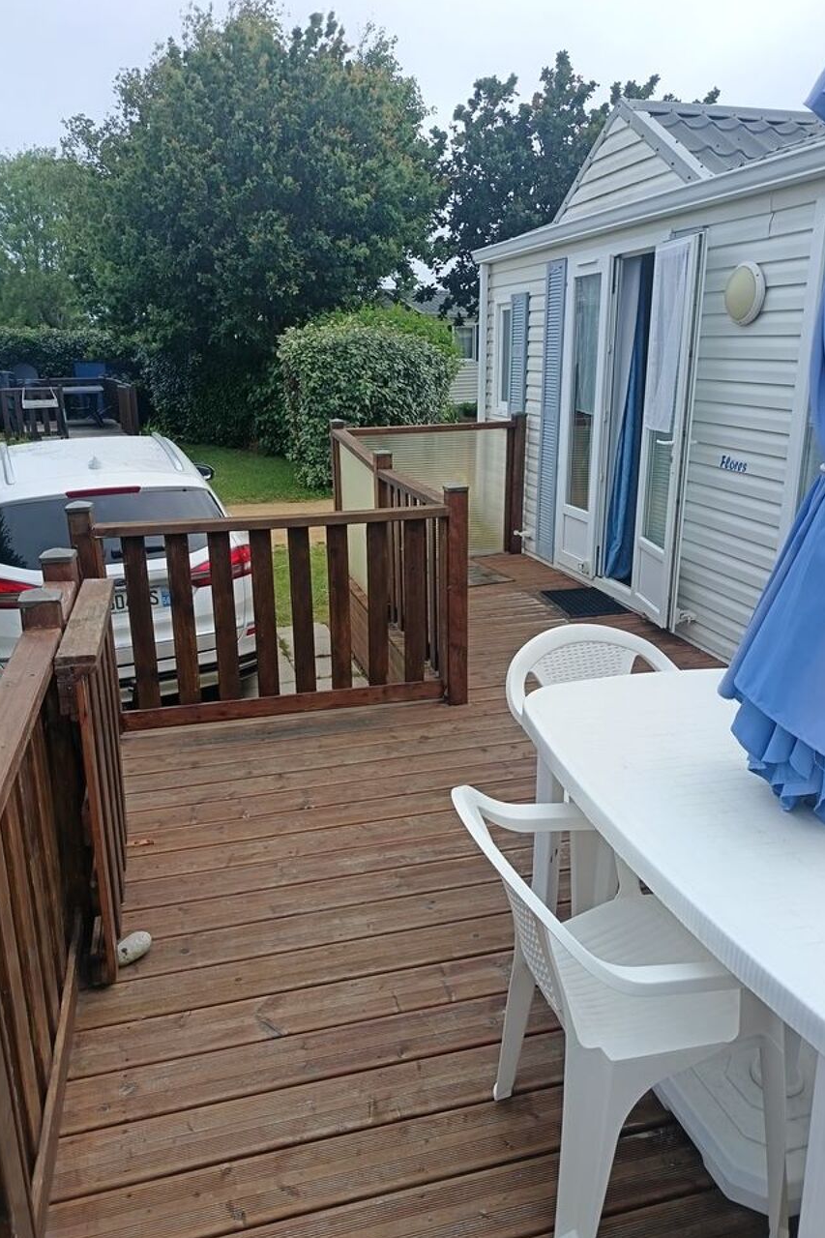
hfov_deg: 49.5
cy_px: 610
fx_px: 894
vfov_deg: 69.4
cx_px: 386
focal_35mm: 26
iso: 100
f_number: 1.75
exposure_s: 1/271
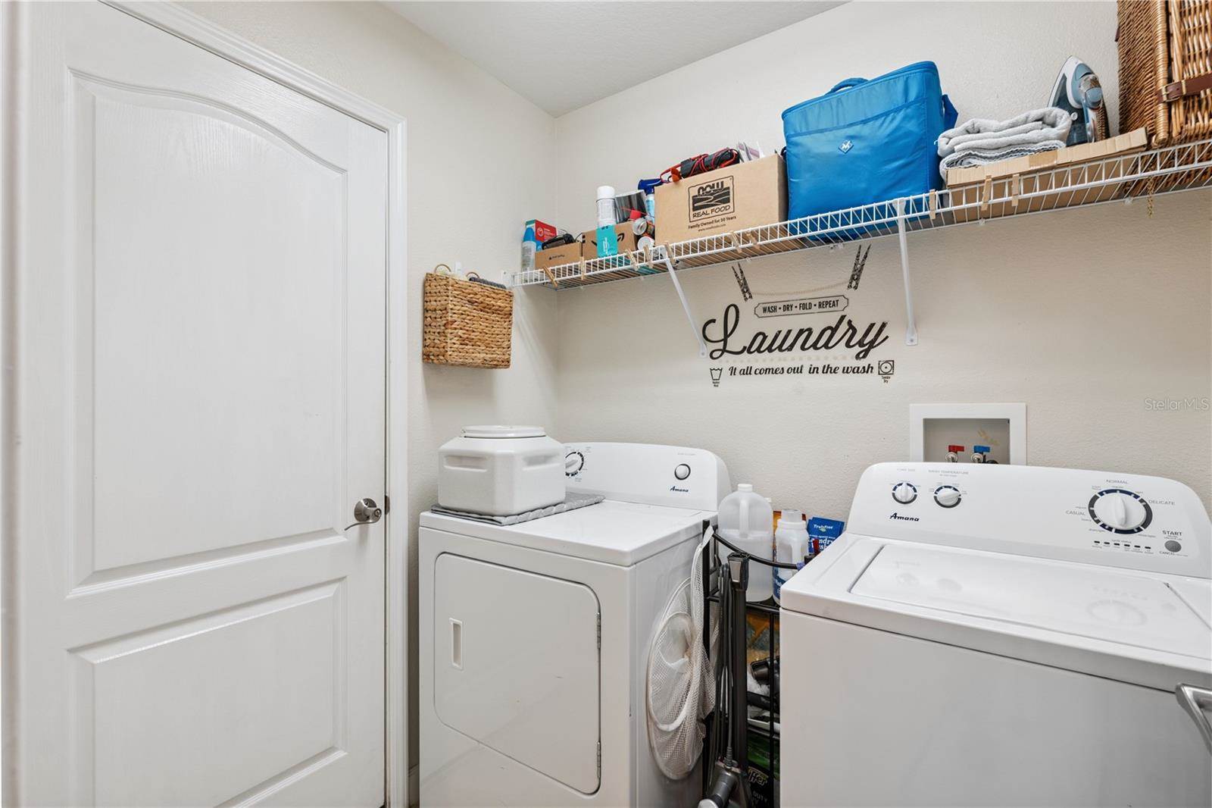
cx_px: 606
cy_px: 404
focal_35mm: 16
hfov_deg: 96.7
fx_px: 539
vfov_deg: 73.7
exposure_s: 1/10
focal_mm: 16
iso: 400
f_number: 8
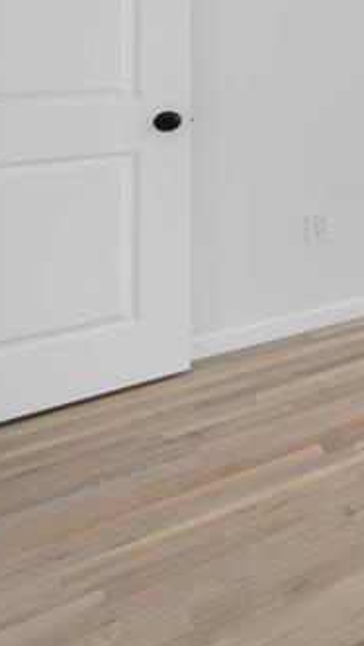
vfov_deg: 45.5
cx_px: 851
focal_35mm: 39
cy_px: 37
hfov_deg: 15.8
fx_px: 668
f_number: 7.1
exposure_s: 1/640
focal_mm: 12
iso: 320
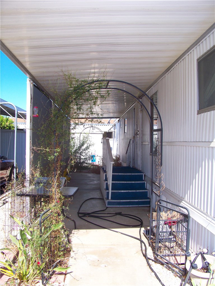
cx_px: 108
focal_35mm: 33
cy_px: 143
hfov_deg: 42.9
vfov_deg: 55.4
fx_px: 273
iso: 64
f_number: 3.6
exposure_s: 1/320
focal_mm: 5.85
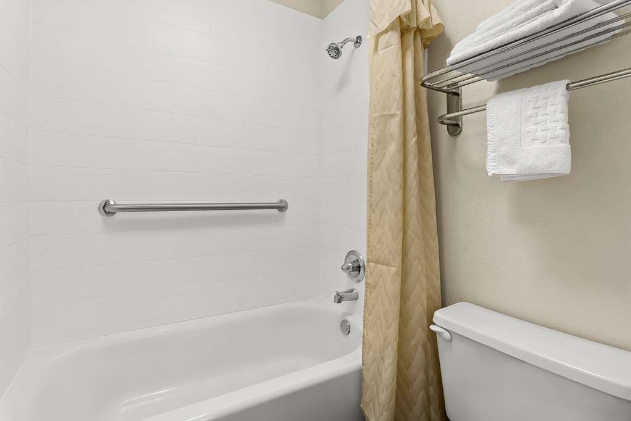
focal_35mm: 16
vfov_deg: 73.7
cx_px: 316
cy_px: 210
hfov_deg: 96.7
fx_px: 280
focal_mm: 16
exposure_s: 1.6
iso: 400
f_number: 9
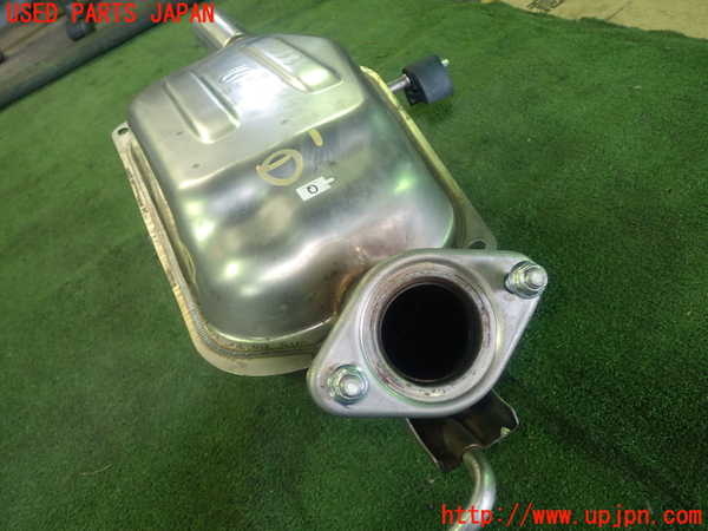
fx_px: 614
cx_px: 354
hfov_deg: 60.0
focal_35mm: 30
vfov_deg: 46.8
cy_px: 266
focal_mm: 5.4
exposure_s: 1/30
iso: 200
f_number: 2.3
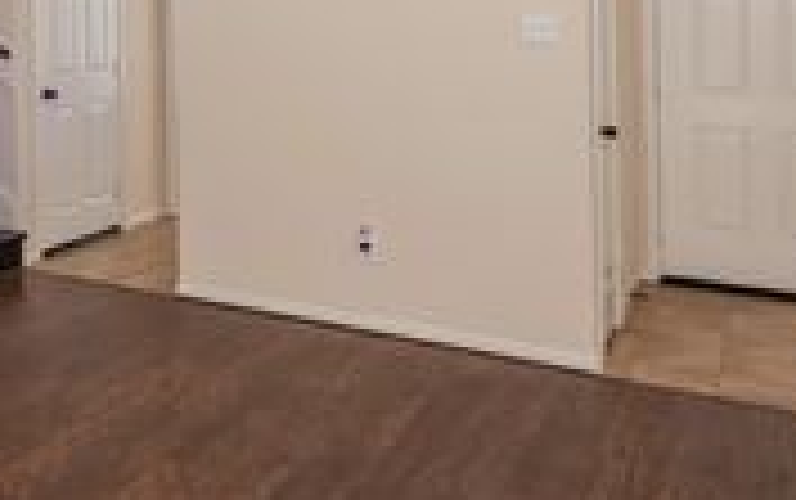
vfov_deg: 26.2
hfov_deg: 40.9
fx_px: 999
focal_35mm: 46
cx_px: 117
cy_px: -29
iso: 2500
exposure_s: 1/80
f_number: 10
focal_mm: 16
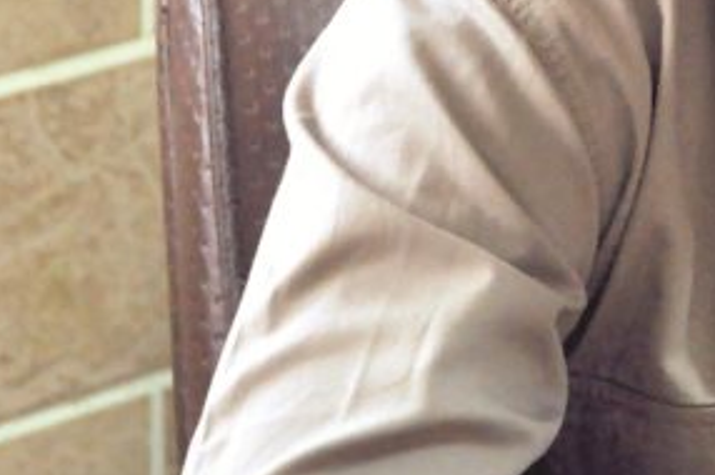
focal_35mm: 429
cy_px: -45
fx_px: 8511
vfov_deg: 3.2
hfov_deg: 4.8
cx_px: 650
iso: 1600
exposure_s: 1/50
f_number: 5.3
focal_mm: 80
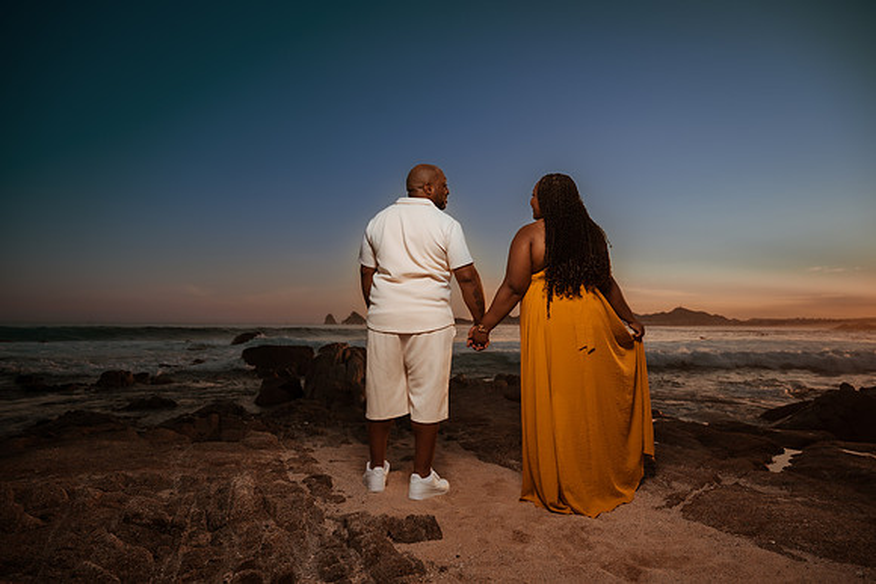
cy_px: 292
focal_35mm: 24
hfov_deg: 73.7
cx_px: 438
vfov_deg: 53.2
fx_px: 584
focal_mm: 24
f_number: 4
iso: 100
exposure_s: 1/400
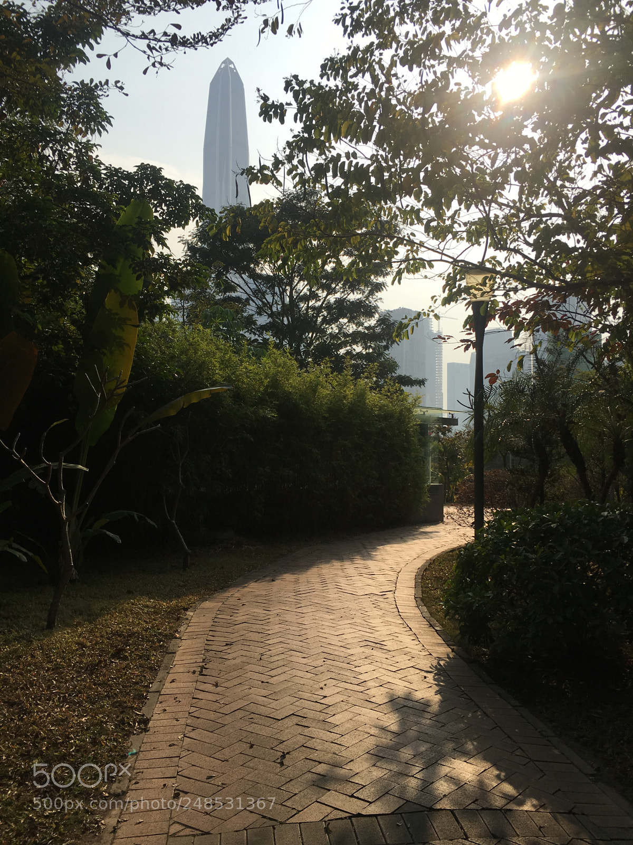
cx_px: 316
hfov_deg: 48.2
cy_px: 422
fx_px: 707
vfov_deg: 61.7
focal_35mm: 29
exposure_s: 1/2262
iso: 25
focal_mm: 4.15
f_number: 2.2
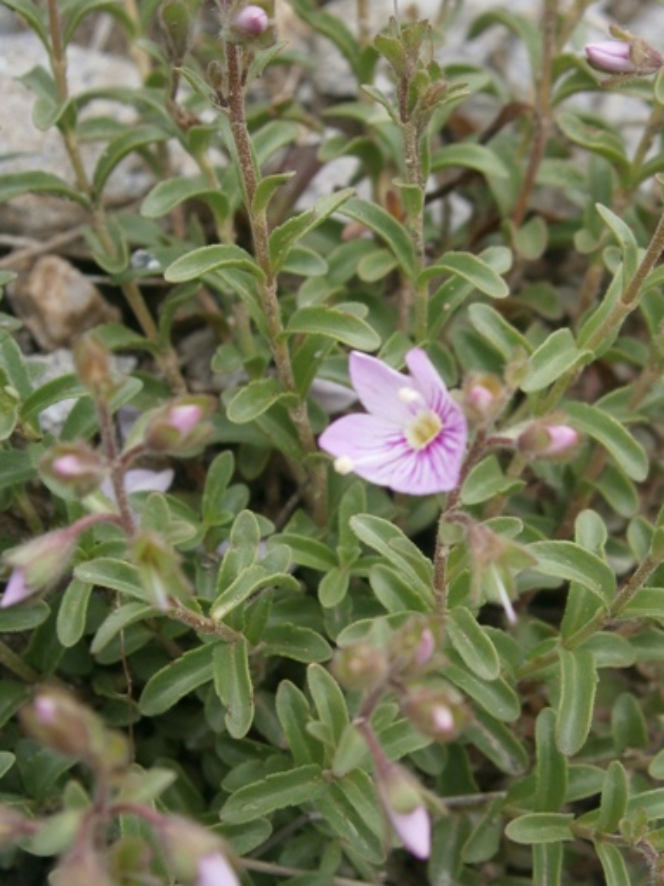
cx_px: 462
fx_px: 1765
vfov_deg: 28.2
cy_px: 442
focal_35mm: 69
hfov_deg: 21.2
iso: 80
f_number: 3.4
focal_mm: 8.3
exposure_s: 1/320
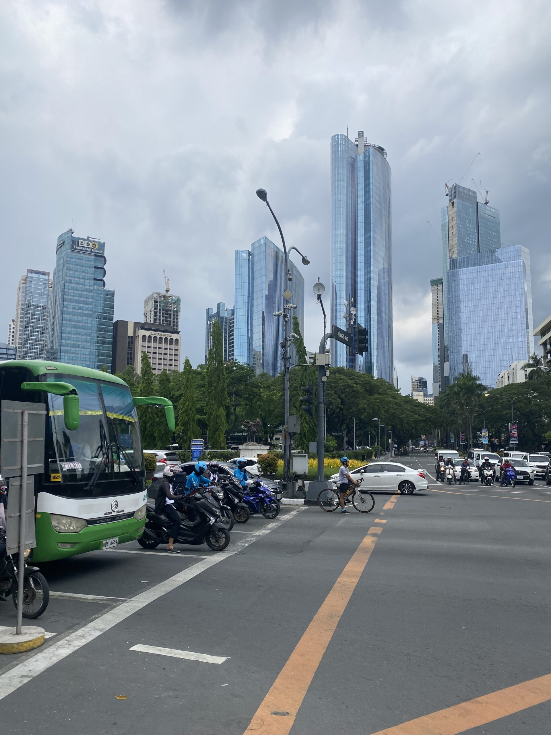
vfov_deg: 67.3
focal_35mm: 26
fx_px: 552
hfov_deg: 53.1
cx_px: 276
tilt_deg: +8.8
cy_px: 368
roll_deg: -0.4
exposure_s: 1/3610
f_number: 1.8
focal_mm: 4.25
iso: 32
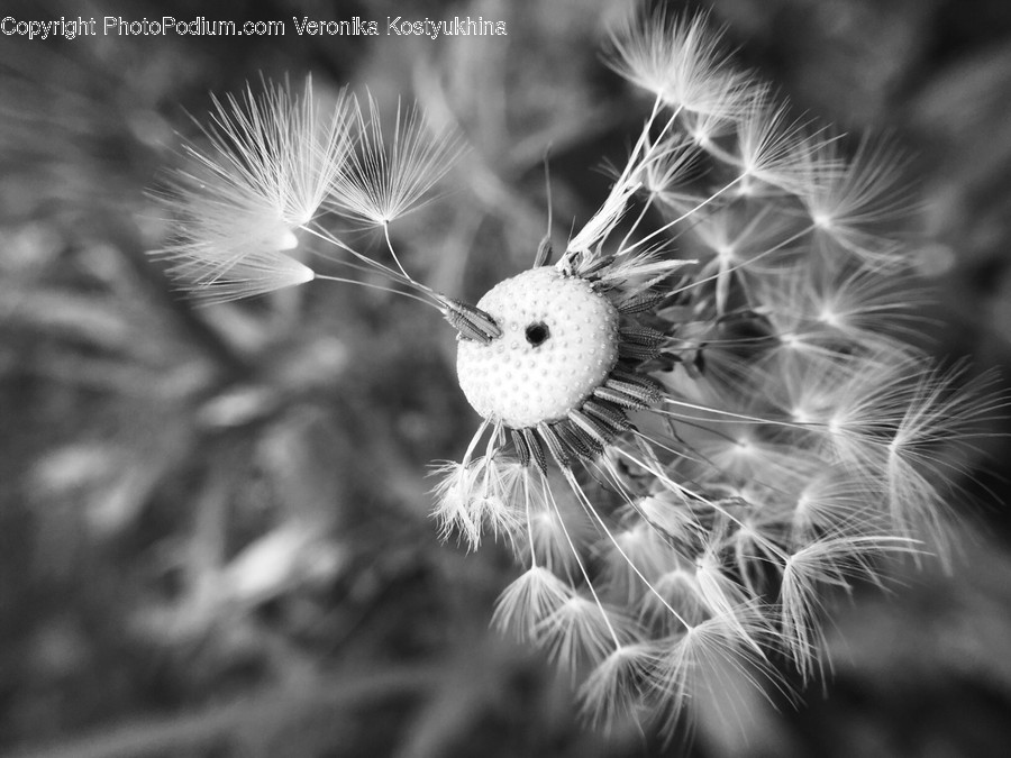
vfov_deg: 48.2
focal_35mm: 29
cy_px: 379
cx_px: 506
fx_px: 847
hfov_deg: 61.7
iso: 32
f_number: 2.2
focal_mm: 4.15
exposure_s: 1/230
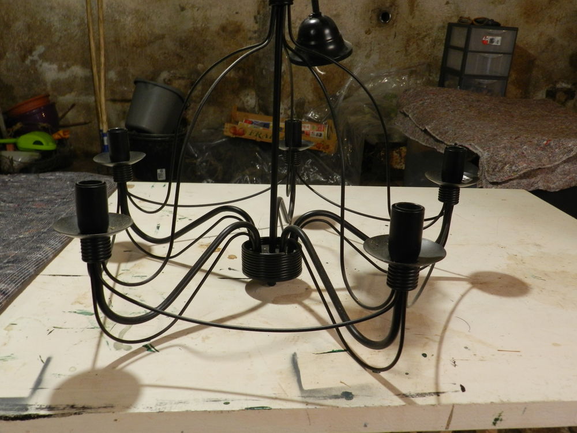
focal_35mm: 32
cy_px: 216
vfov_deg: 44.2
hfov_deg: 56.8
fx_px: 533
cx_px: 288
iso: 400
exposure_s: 1/25
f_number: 3.7
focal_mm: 5.6
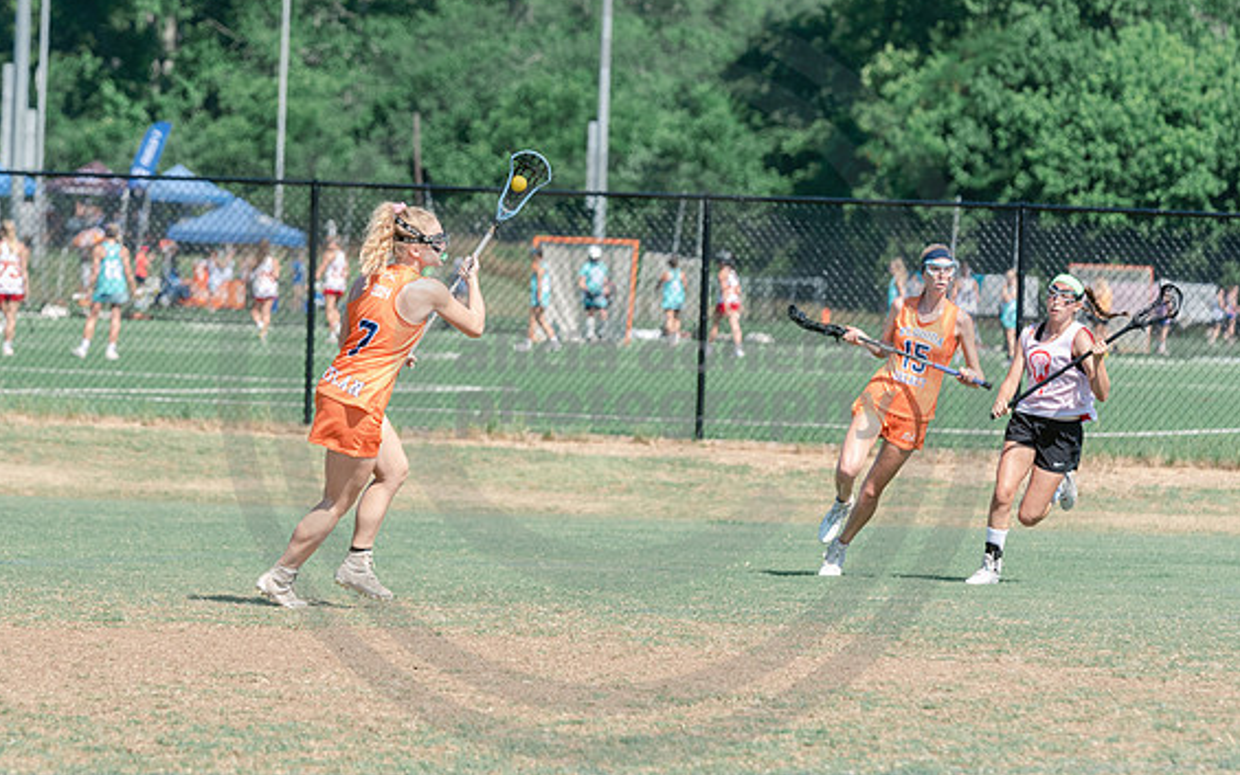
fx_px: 9765
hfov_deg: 7.3
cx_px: 422
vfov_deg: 4.5
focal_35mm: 289
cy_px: 303
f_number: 5
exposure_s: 1/1600
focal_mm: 170
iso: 400
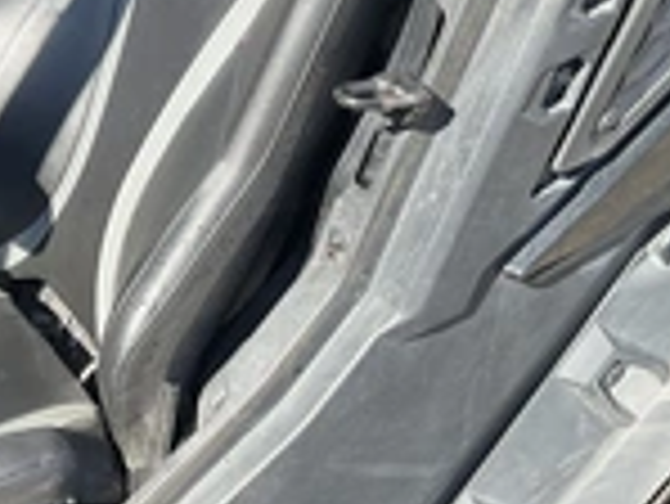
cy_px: 63
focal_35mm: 78
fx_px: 1511
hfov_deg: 23.1
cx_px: -121
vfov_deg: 18.6
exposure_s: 1/540
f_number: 1.8
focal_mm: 3
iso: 25
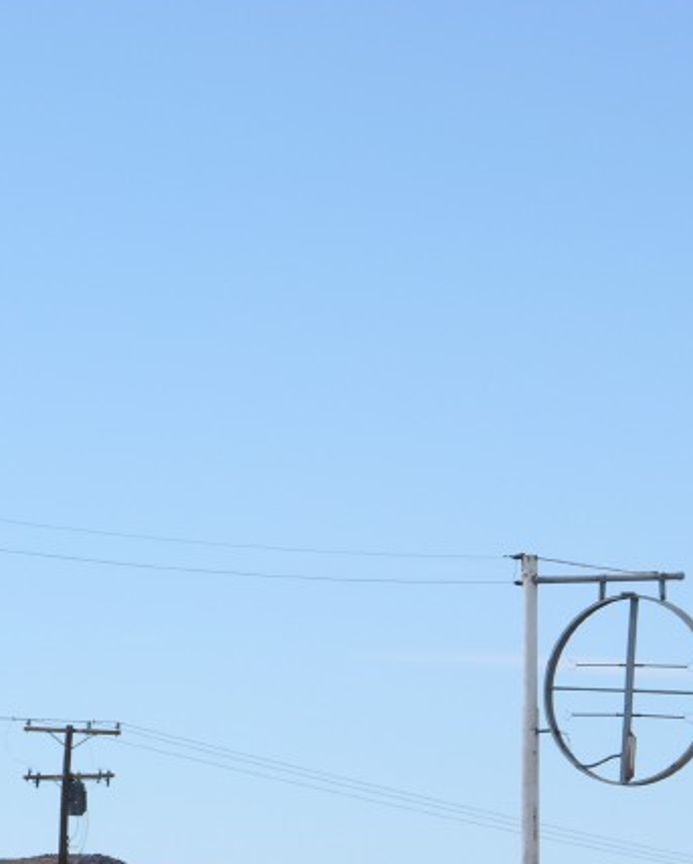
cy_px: 719
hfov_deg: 5.5
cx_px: 315
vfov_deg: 6.9
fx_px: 7171
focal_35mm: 280
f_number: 5.6
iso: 50
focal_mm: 41.1
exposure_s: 1/282
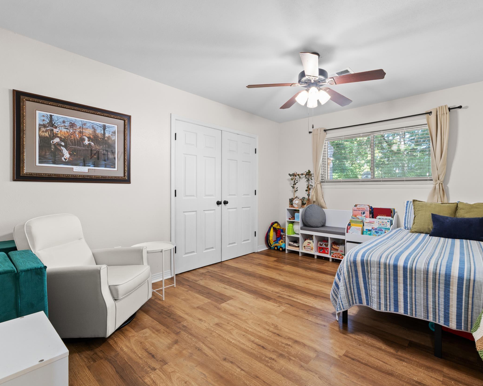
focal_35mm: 17
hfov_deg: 89.3
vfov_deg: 77.0
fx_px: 243
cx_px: 268
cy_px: 193
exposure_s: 1/1.25
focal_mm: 10
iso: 320
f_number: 7.1
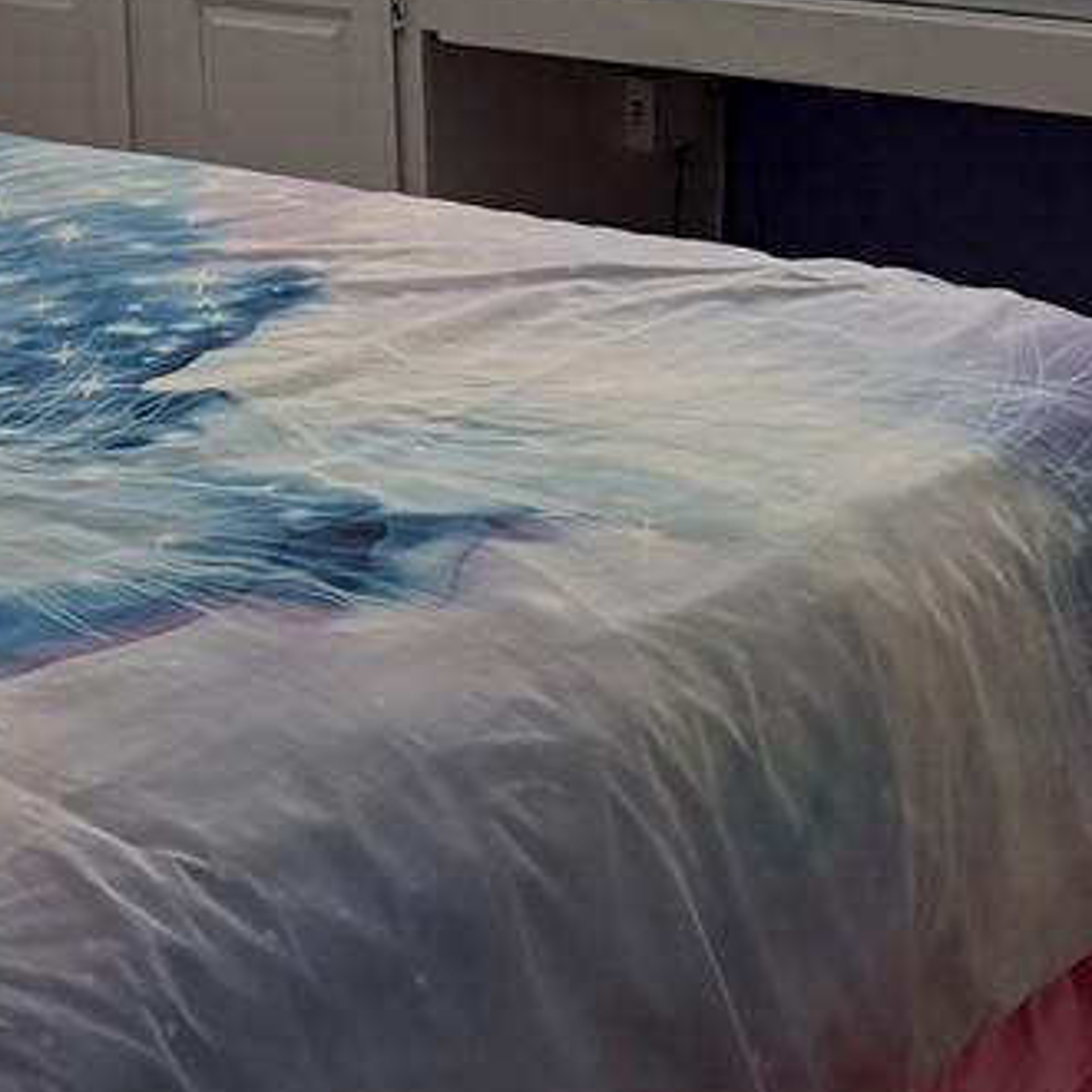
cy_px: -103
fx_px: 3676
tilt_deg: -10.1
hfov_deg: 16.2
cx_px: -251
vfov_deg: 16.4
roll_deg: +3.3
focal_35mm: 103
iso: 250
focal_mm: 6.76
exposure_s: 1/120
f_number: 1.78
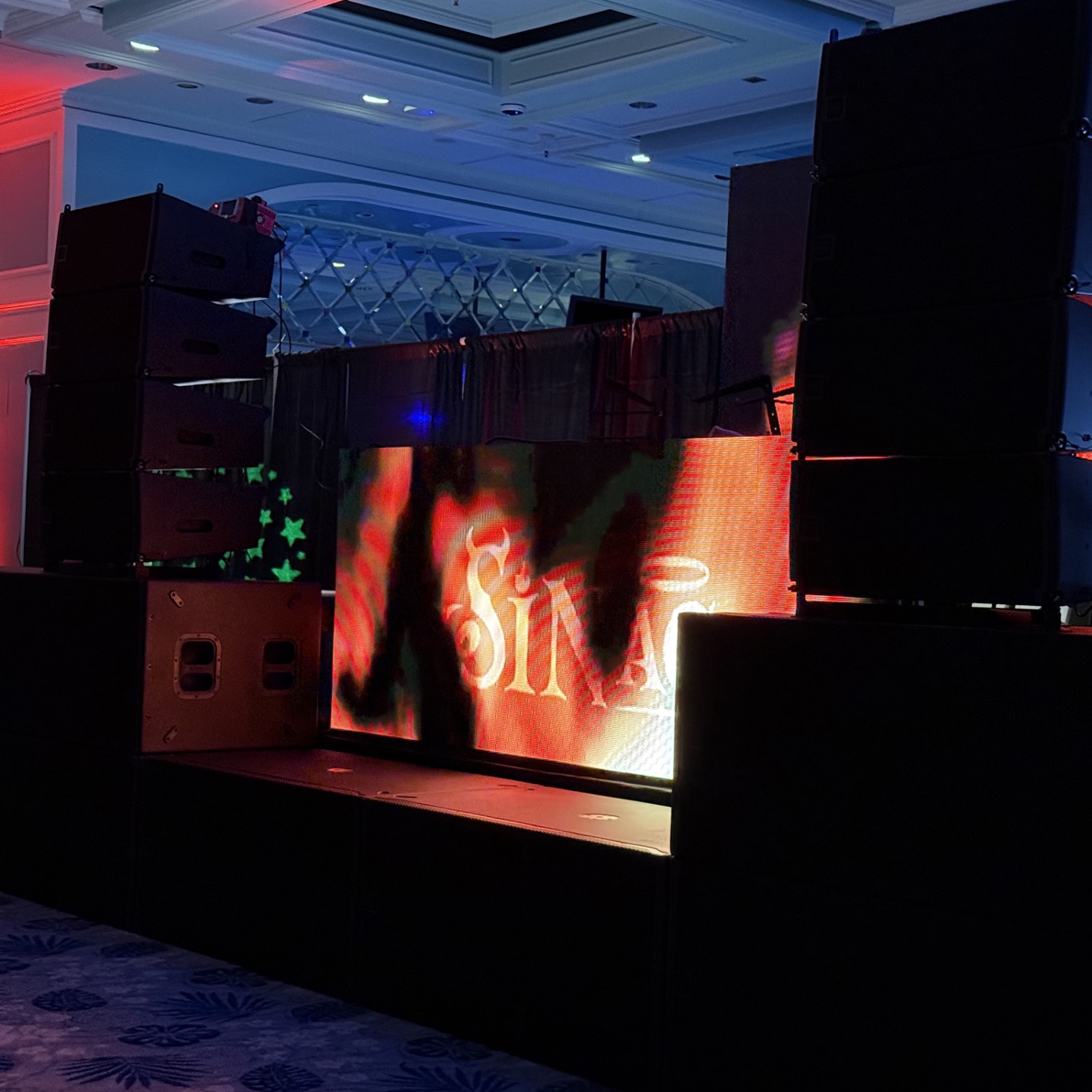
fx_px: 2034
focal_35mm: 57
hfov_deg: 30.0
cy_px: 544
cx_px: 552
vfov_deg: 30.0
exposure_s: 1/30
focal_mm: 6.76
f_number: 1.78
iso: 640
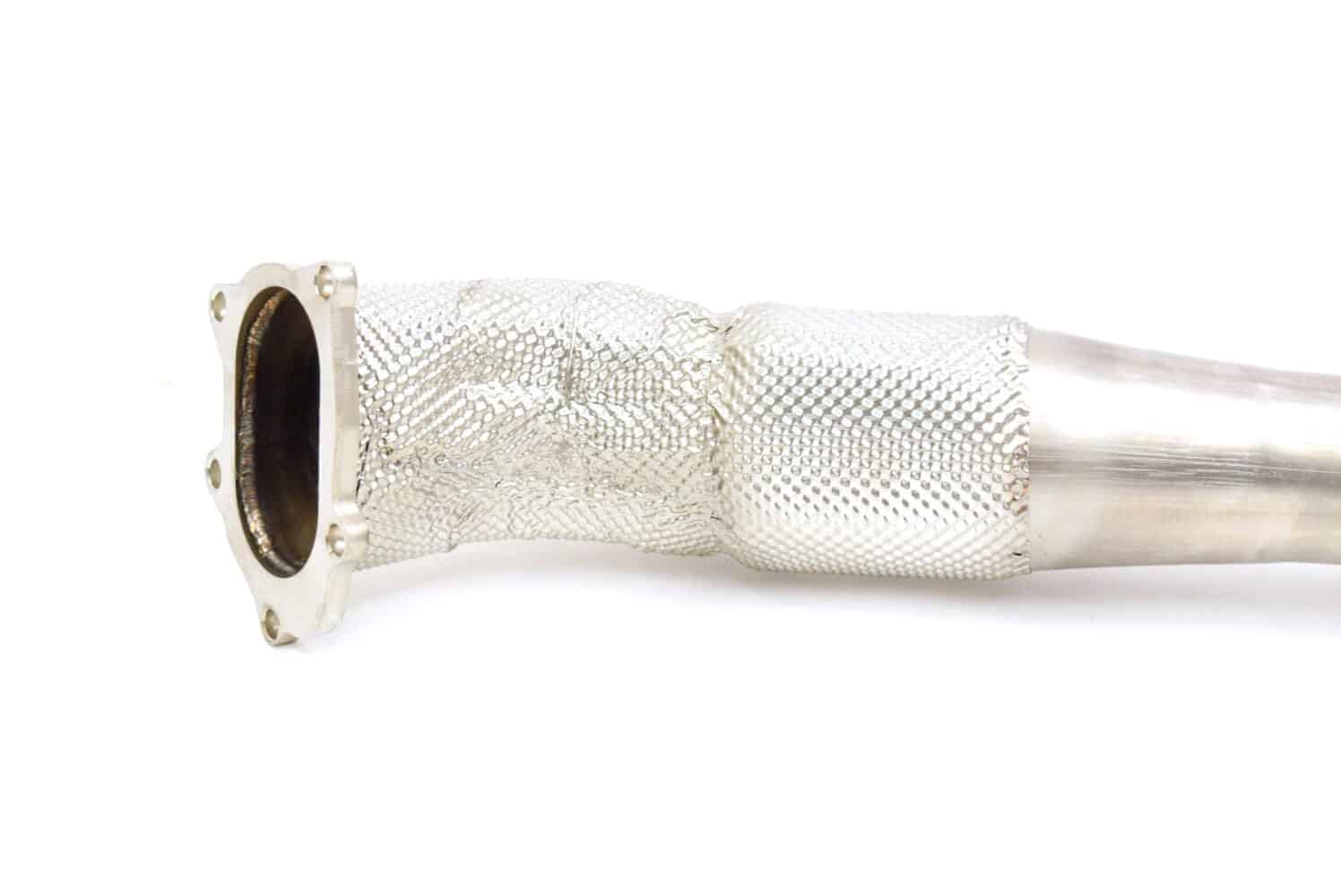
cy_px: 448
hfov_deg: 37.8
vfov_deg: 25.8
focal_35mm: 52
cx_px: 670
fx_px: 1957
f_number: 5.6
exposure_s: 1/125
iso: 400
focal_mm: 35
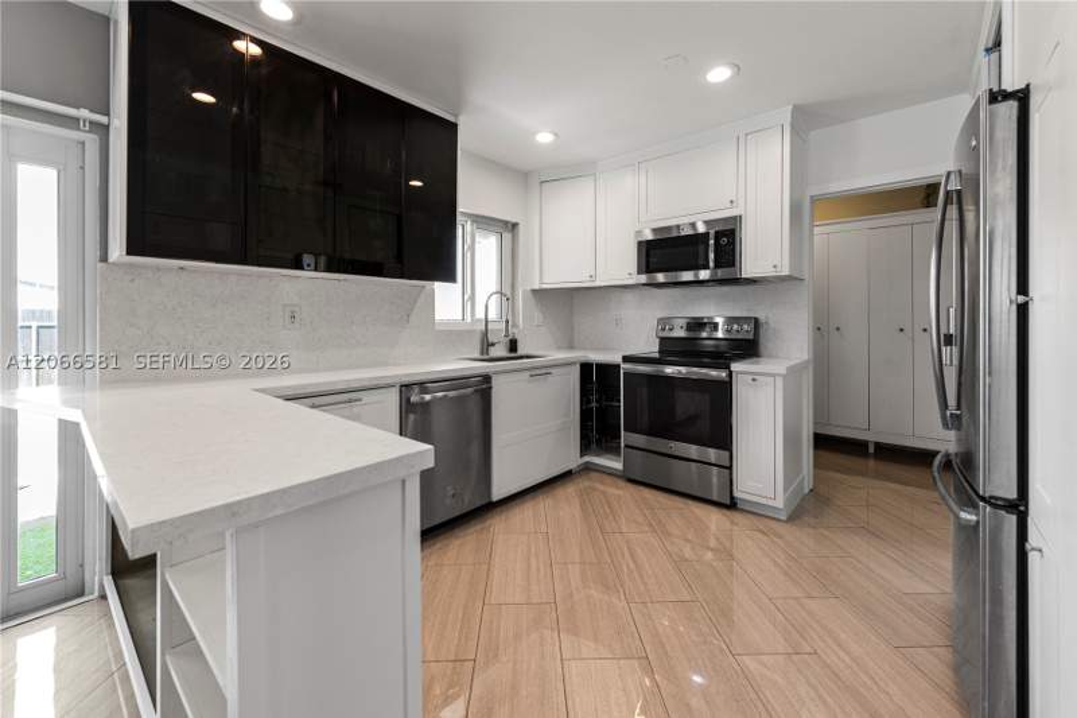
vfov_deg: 81.2
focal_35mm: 14
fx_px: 419
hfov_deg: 104.3
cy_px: 359
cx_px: 538
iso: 1000
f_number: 7.1
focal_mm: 14
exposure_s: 1/30
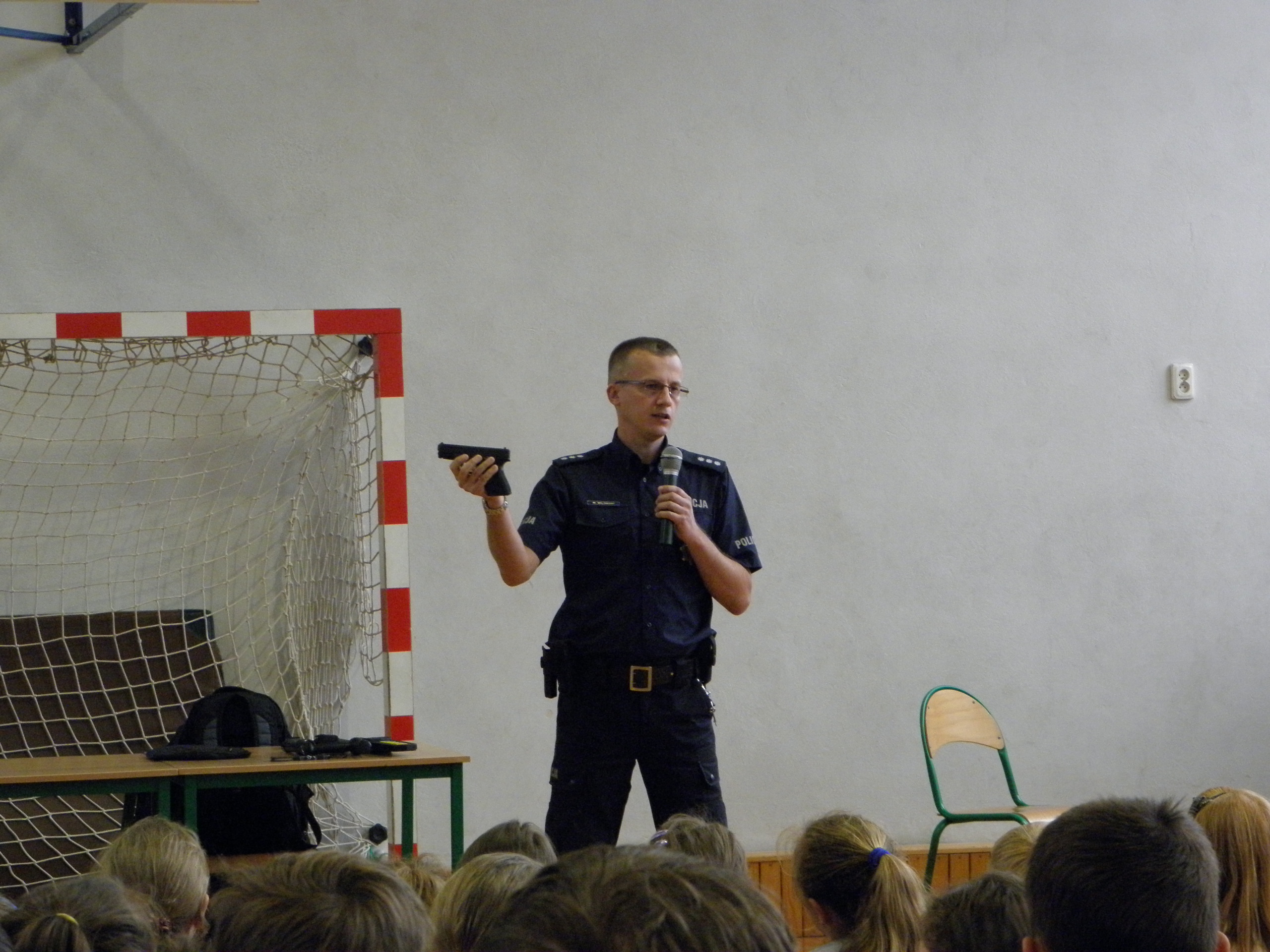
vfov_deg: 14.0
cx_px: 635
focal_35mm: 106
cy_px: 476
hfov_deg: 18.5
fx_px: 3889
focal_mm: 19
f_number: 4.7
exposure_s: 1/60
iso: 400
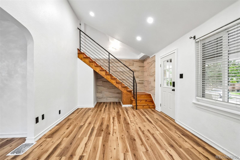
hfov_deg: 100.4
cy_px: 80
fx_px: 100
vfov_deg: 77.3
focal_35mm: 15
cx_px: 120
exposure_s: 1/15
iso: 800
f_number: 8
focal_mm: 10
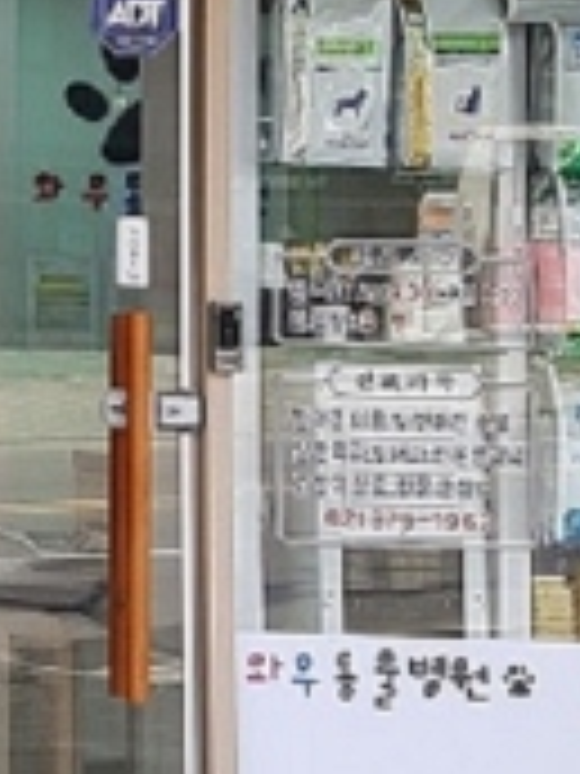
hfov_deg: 9.6
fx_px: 3150
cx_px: -665
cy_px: 83
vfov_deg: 13.9
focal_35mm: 141
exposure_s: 1/315
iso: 50
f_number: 1.7
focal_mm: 4.2
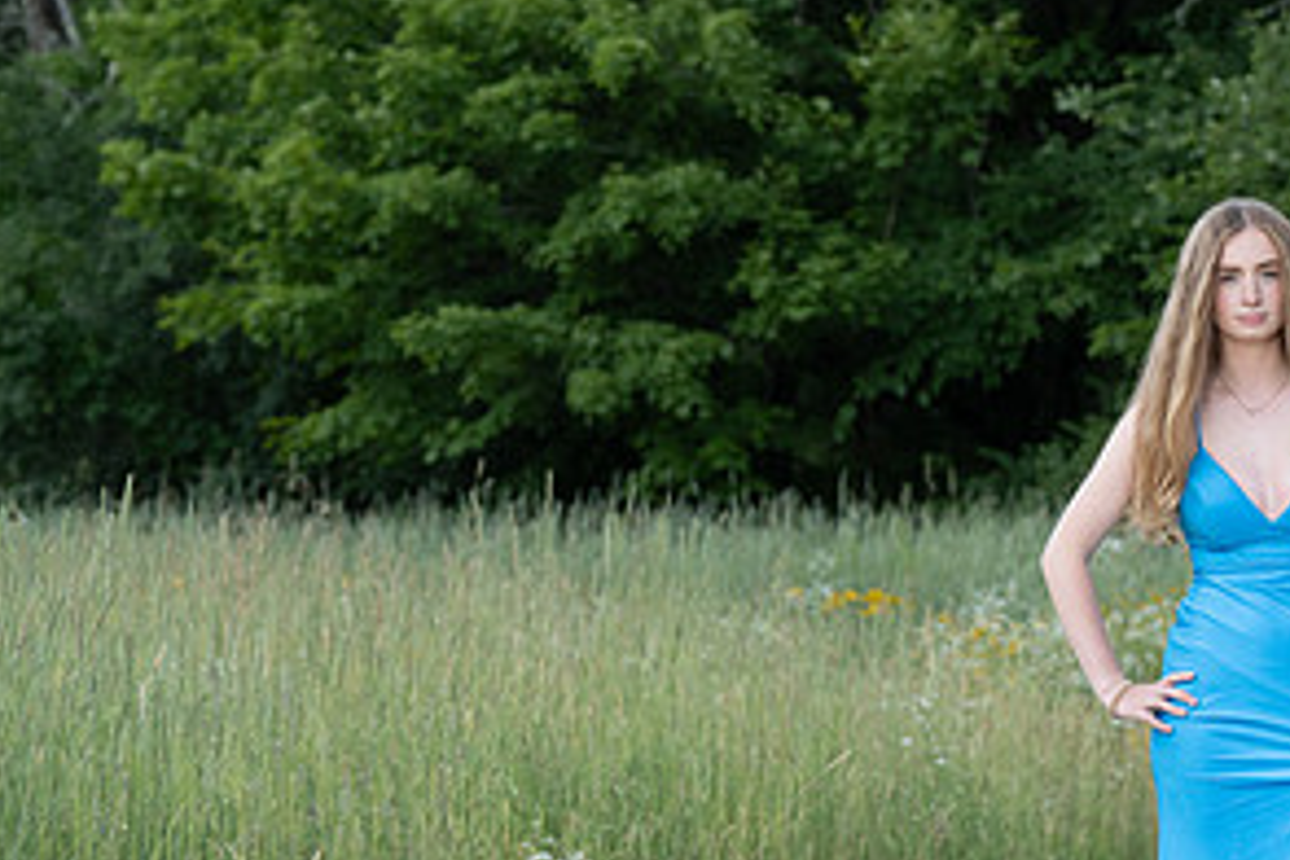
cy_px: 630
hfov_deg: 8.3
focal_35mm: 247
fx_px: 8850
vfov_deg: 5.6
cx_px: 948
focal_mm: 125
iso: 500
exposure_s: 1/200
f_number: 7.1
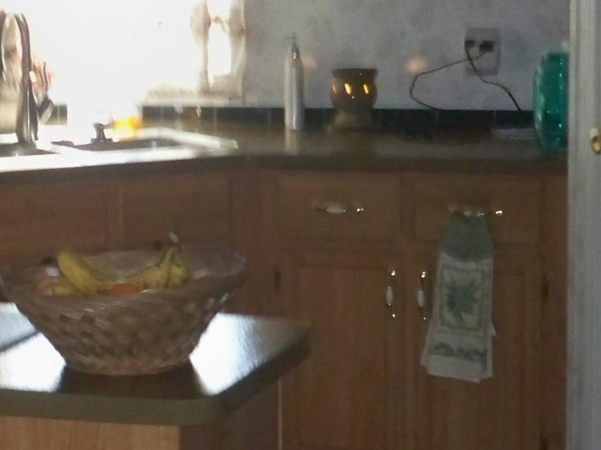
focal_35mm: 131
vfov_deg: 11.3
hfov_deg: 14.6
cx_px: -120
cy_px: 242
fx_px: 2274
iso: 320
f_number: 3.1
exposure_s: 1/60
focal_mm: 6.3
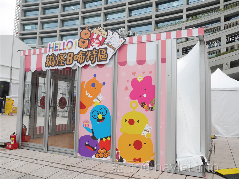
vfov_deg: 46.8
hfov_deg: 60.0
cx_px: 120
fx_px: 207
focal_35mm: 30
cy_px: 90
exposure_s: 1/250
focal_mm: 15
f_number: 2.5
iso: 200
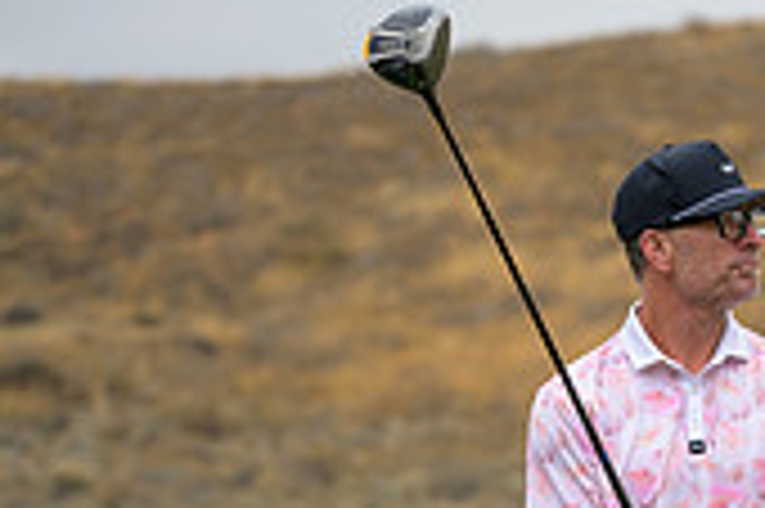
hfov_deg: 6.5
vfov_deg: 4.3
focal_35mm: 318
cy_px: 719
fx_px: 6751
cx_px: 652
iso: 800
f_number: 4
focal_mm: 120
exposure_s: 1/2500
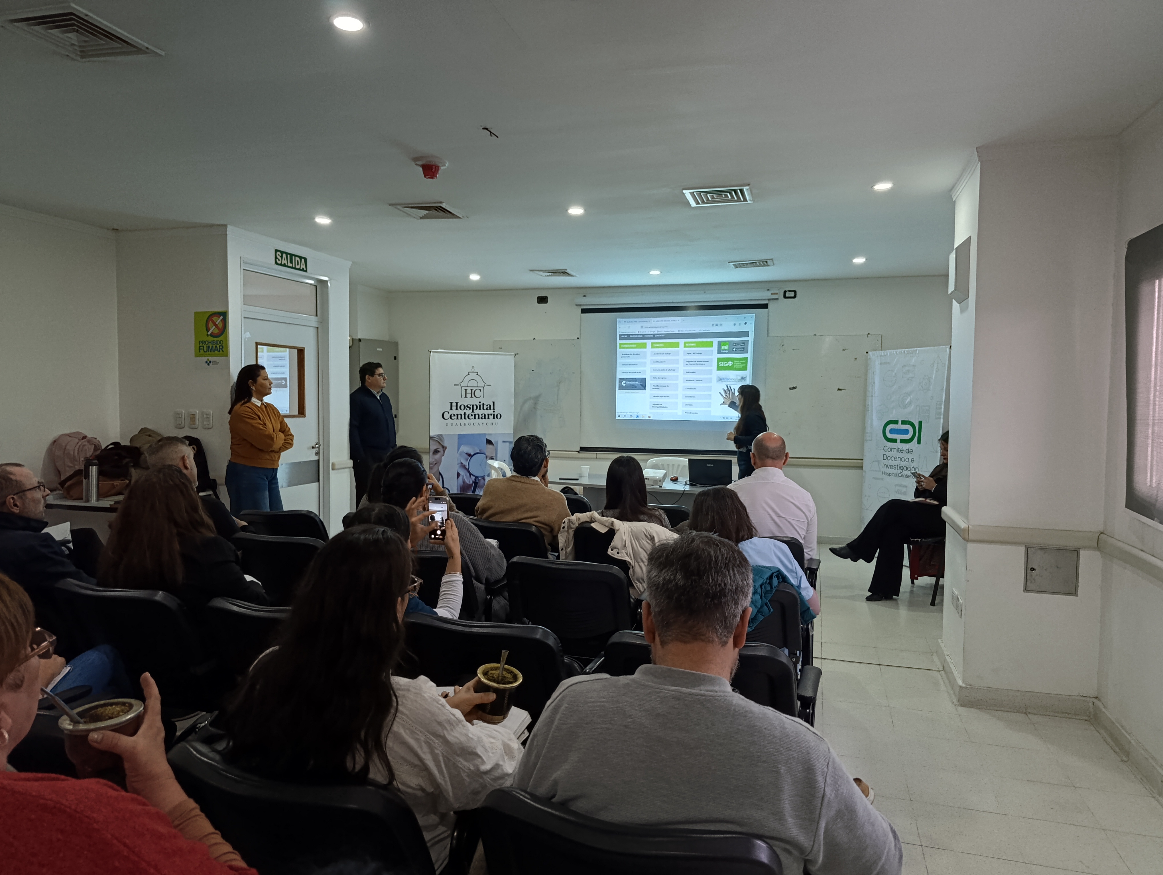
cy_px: 438
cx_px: 582
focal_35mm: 23
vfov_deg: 59.0
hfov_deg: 73.8
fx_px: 774
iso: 1250
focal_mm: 6.11
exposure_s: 1/33.3
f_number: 1.7
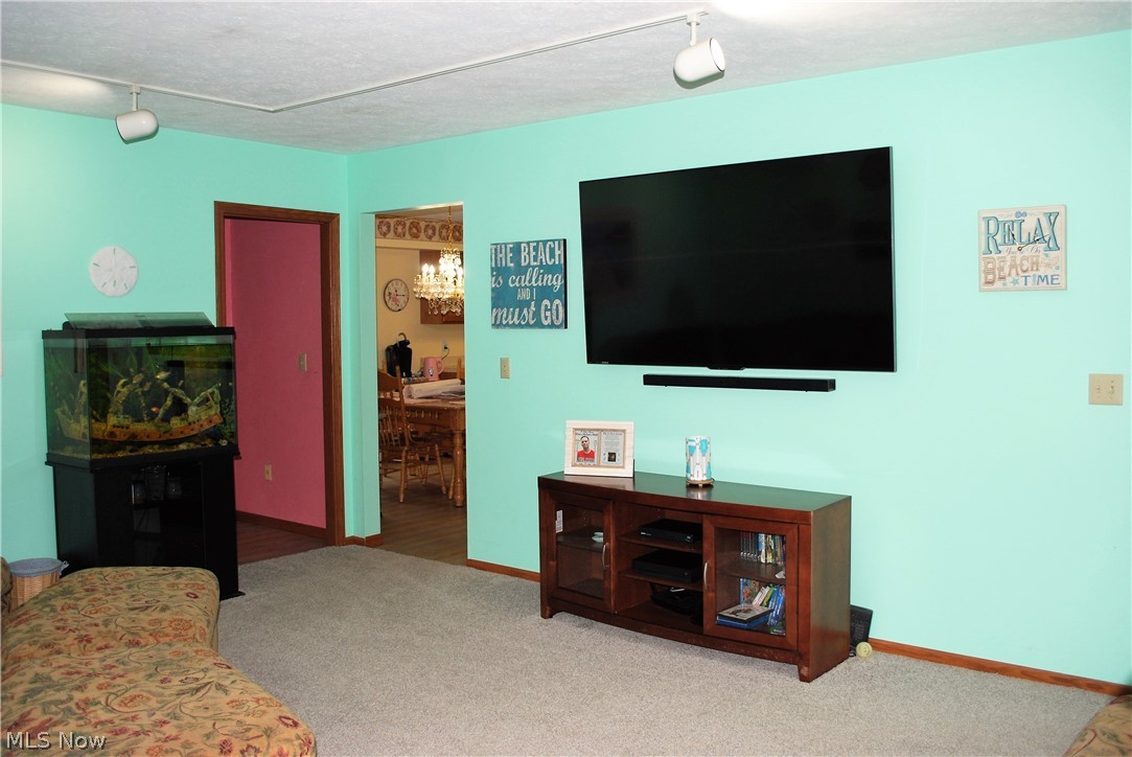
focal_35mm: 33
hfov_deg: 57.2
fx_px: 1038
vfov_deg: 40.0
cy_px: 378
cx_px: 566
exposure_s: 1/60
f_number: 4
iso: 200
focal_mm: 22
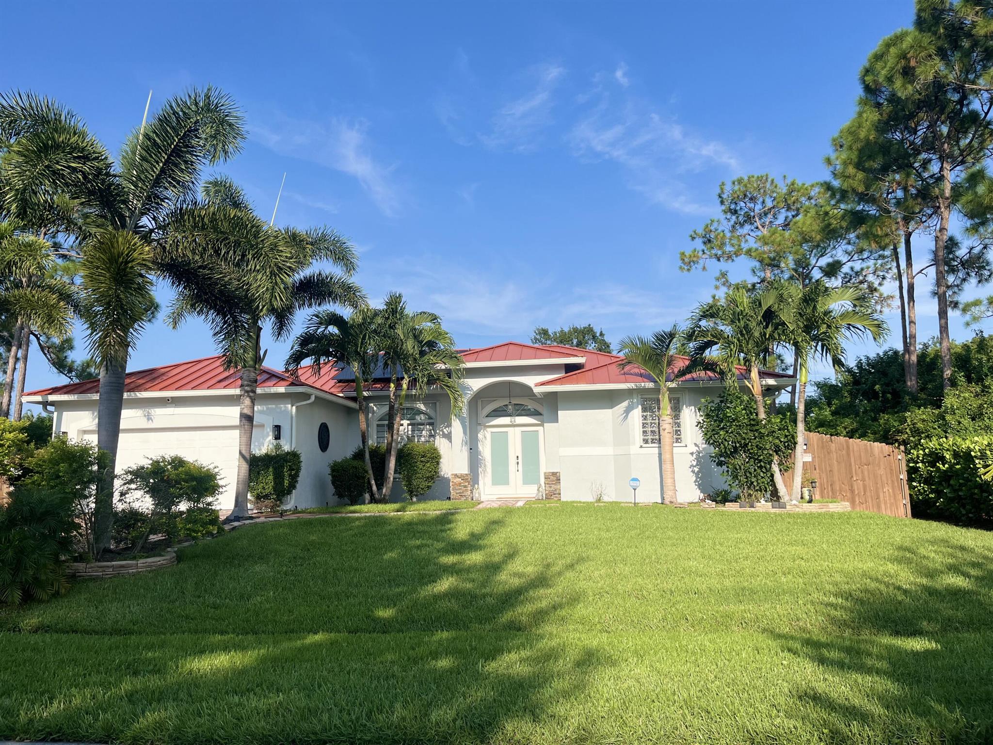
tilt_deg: +9.3
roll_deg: +1.6
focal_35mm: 26
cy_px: 372
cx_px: 496
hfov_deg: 67.3
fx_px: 746
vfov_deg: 53.1
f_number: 1.6
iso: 50
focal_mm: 5.1
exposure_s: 1/3215
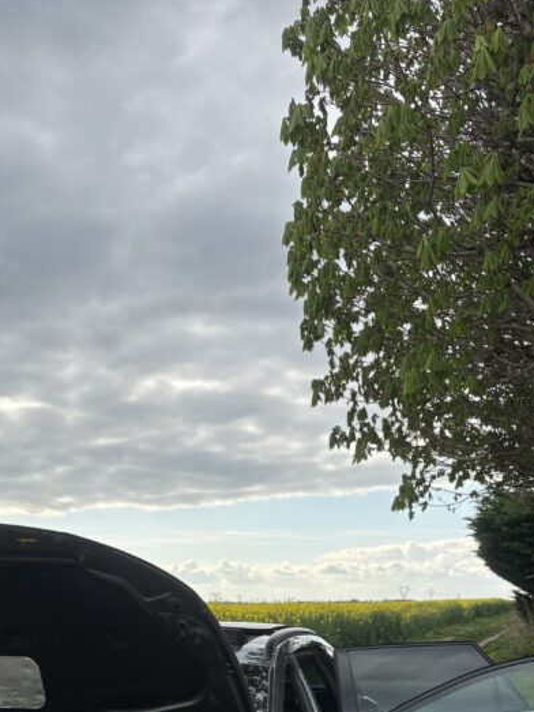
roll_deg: -0.6
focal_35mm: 51
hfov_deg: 28.1
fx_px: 1048
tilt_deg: -3.1
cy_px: 689
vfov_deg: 34.5
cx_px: 128
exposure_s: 1/1337
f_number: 1.6
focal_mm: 5.96
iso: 64
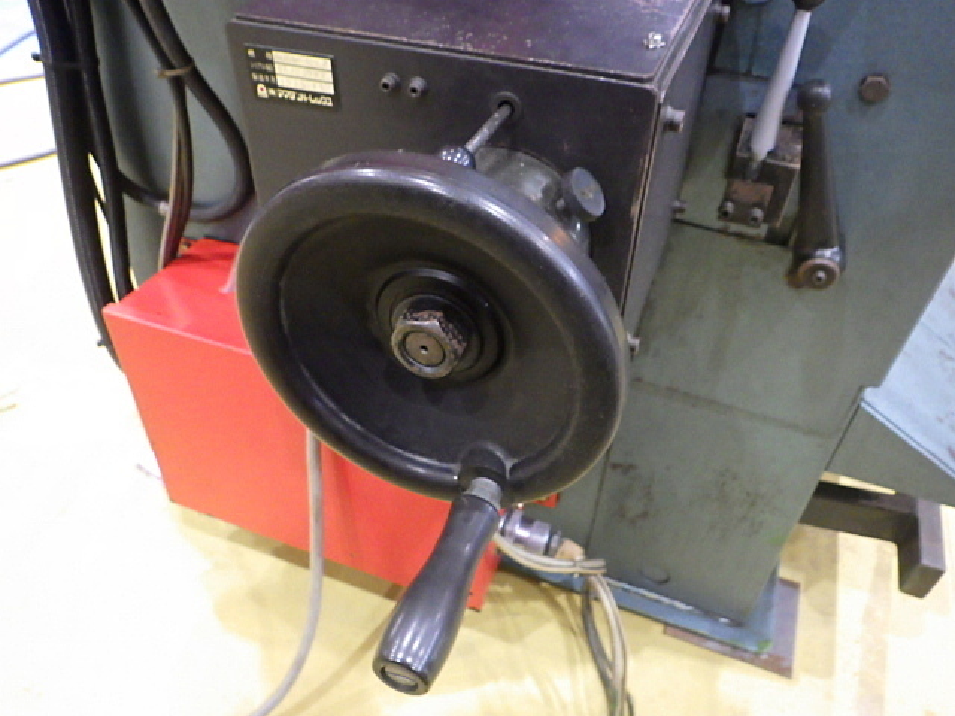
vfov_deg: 49.7
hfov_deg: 63.4
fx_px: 772
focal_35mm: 28
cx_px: 478
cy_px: 358
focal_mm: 5
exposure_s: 1/25
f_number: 3.5
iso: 1600
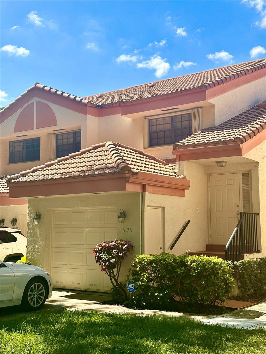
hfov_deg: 30.3
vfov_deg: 39.7
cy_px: 177
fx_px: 492
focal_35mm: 48
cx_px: 133
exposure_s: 1/2667
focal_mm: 6.86
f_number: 1.78
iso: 64
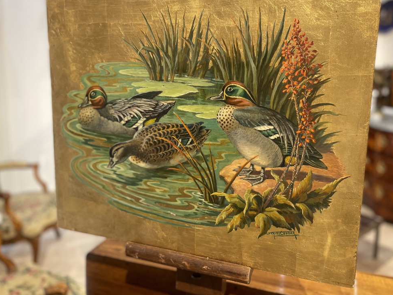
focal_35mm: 32
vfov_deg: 43.9
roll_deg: -0.6
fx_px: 363
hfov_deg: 56.8
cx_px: 208
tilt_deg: -7.7
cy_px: 116
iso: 80
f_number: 1.6
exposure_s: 1/50
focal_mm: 4.2
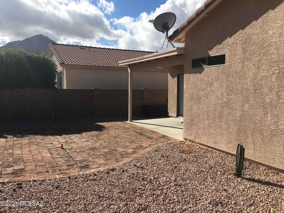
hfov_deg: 61.7
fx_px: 238
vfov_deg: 48.2
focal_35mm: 29
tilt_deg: -3.7
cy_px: 106
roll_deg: -1.8
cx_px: 142
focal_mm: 4.15
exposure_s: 1/2198
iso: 25
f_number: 2.2
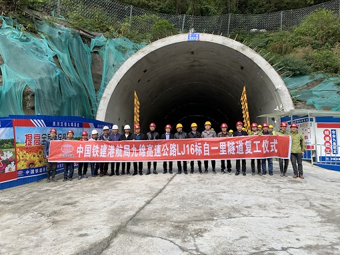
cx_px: 170
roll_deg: -1.6
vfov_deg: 53.0
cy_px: 128
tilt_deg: +7.4
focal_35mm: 26
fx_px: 255
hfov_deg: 67.3
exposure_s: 1/315
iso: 25
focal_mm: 4.25
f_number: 1.8
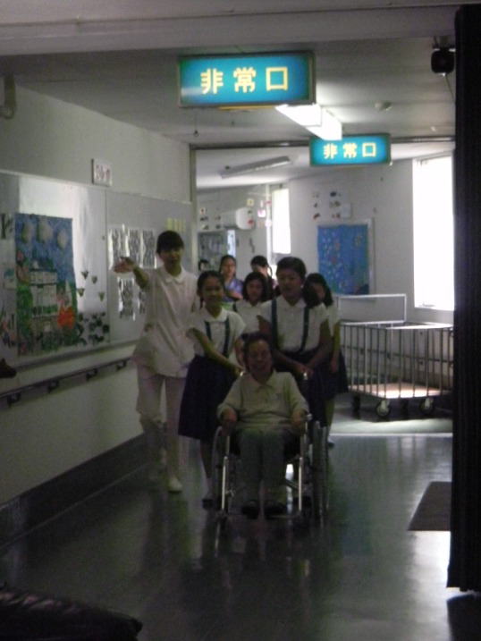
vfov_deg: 23.6
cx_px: 240
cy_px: 320
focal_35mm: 83
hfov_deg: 17.8
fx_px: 1537
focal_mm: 14.9
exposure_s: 1/88.7
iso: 800
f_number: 4.8
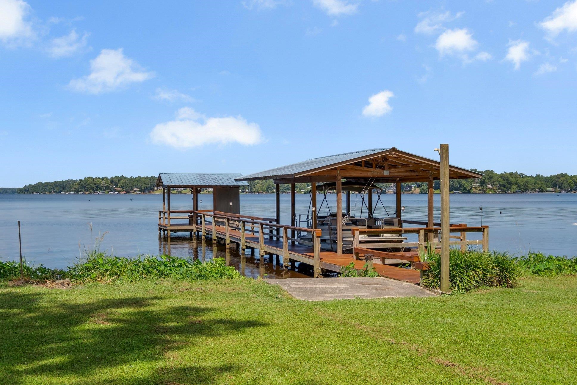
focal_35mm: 38
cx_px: 281
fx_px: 609
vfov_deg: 35.0
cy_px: 194
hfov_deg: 50.7
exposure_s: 1/1250
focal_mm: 24
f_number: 8
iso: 160
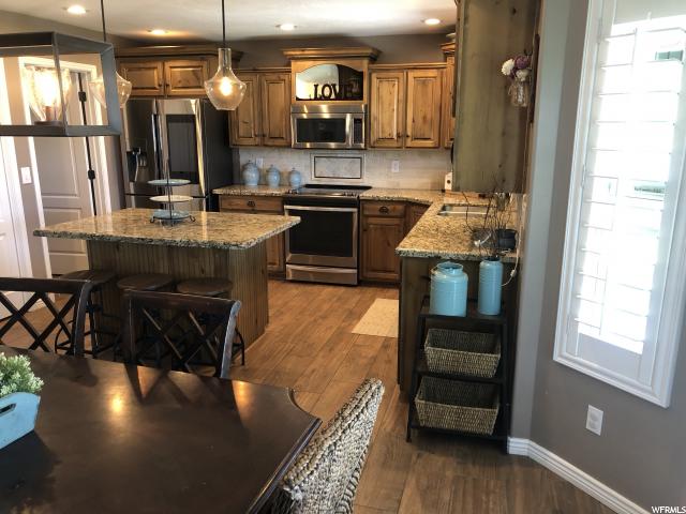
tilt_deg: -14.1
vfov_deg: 49.7
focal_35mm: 28
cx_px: 343
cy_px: 257
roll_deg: -0.1
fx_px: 555
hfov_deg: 63.4
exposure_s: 1/15
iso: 40
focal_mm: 4
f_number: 1.8
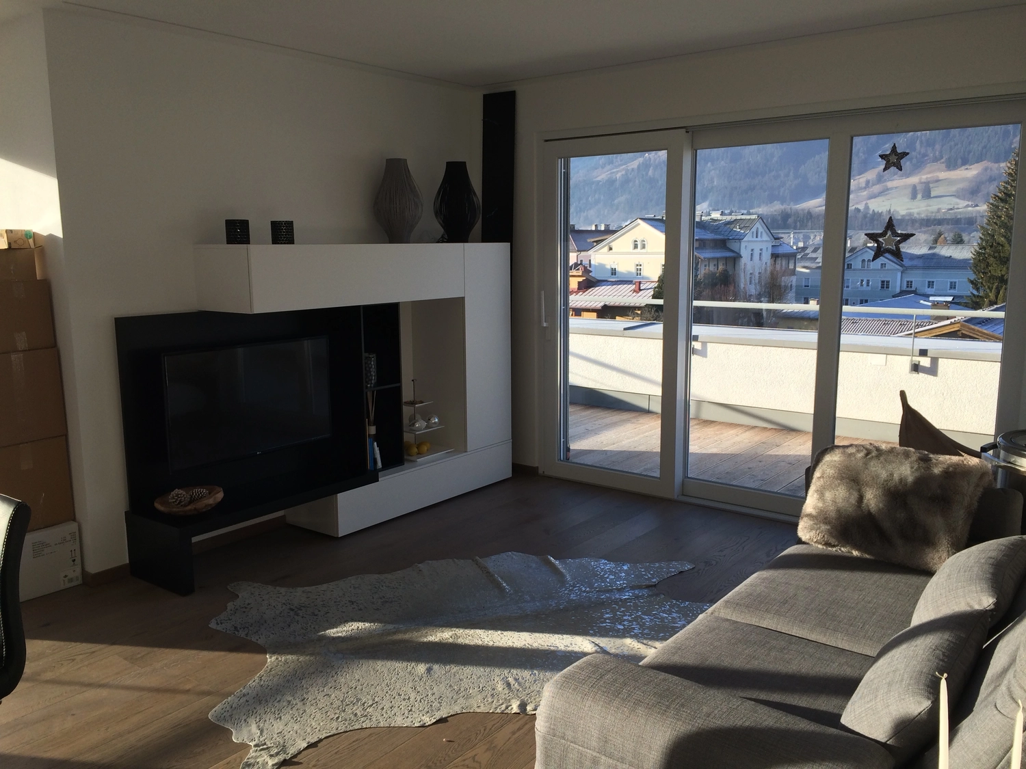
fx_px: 860
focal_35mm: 29
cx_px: 513
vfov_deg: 48.2
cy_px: 384
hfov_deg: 61.7
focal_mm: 4.15
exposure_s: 1/402
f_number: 2.2
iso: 32
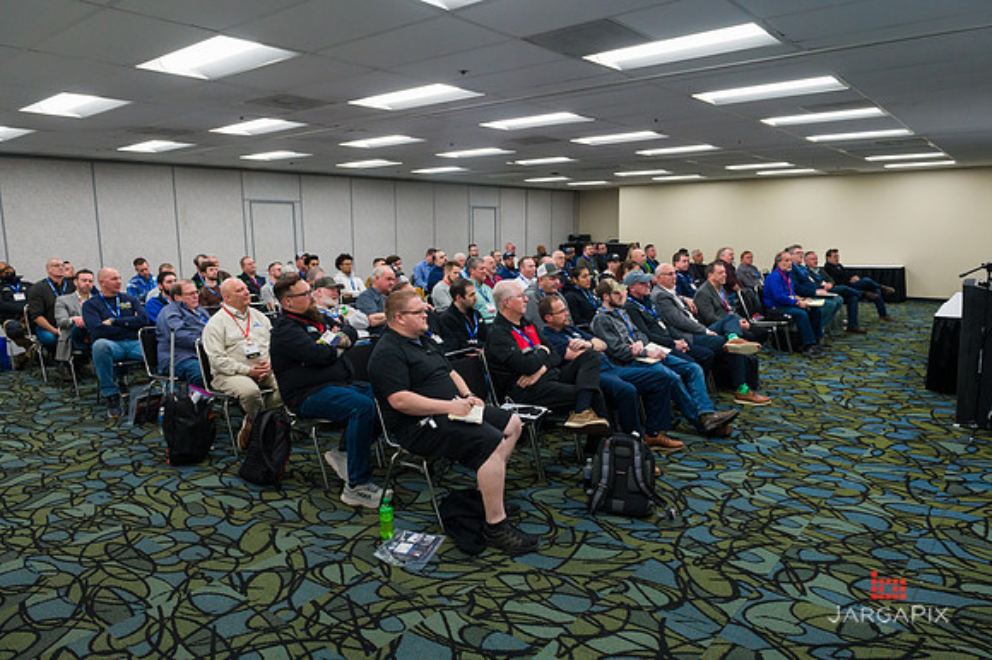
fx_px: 661
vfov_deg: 53.1
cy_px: 330
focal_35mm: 24
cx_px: 496
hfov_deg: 73.8
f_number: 8
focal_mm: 24
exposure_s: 1/250
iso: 3200
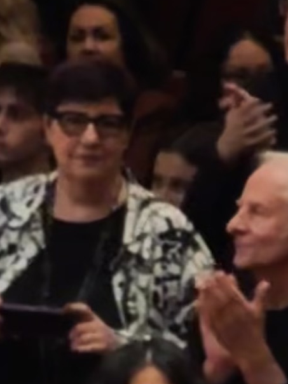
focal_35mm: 801
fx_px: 8886
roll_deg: +0.7
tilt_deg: -16.3
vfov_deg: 2.5
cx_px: 643
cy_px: 570
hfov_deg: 1.9
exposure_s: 1/60
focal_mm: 15.66
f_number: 2.8
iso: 250
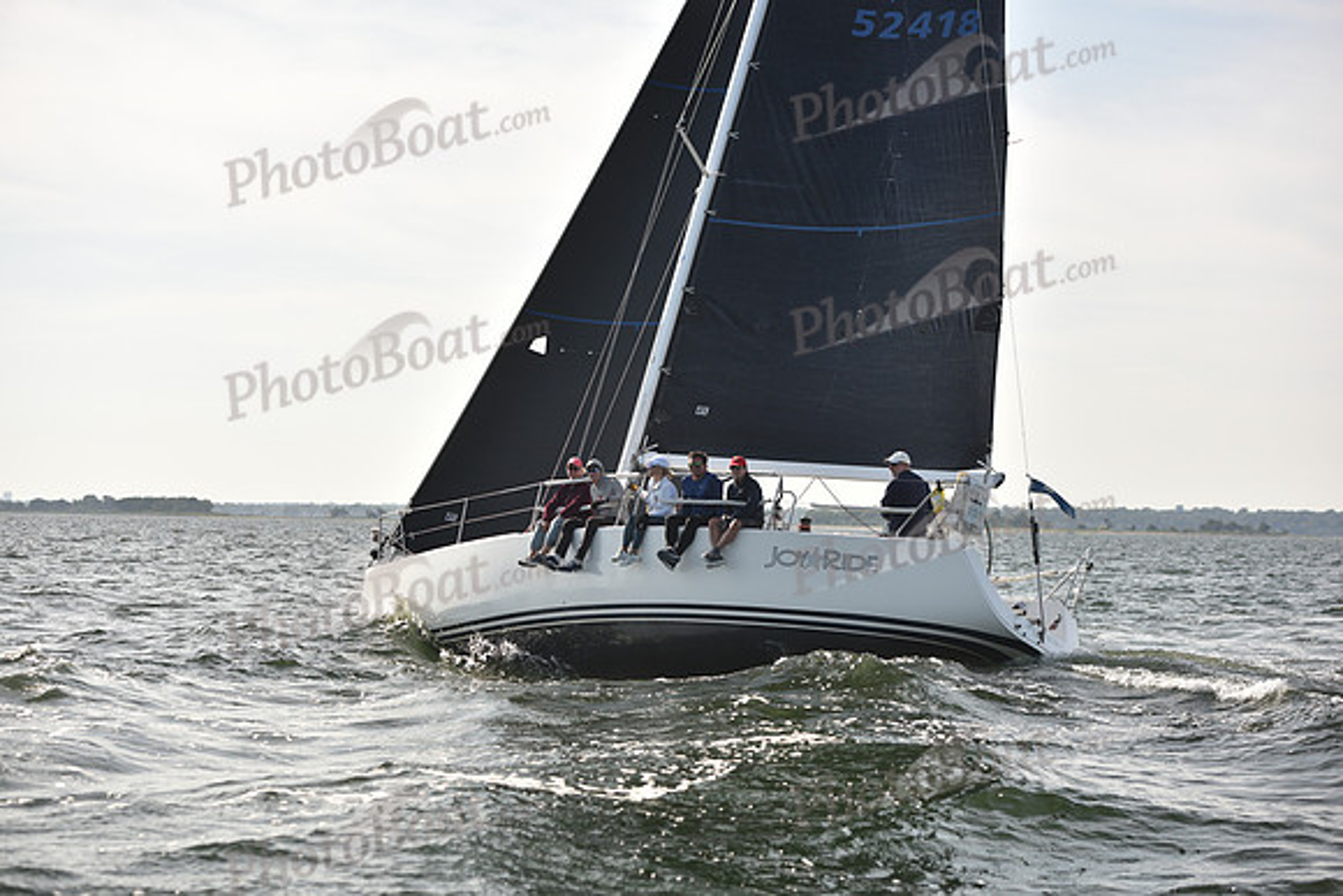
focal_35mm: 70
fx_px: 2612
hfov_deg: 28.8
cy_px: 448
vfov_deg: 19.5
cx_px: 672
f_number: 4
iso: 250
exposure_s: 1/800
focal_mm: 70
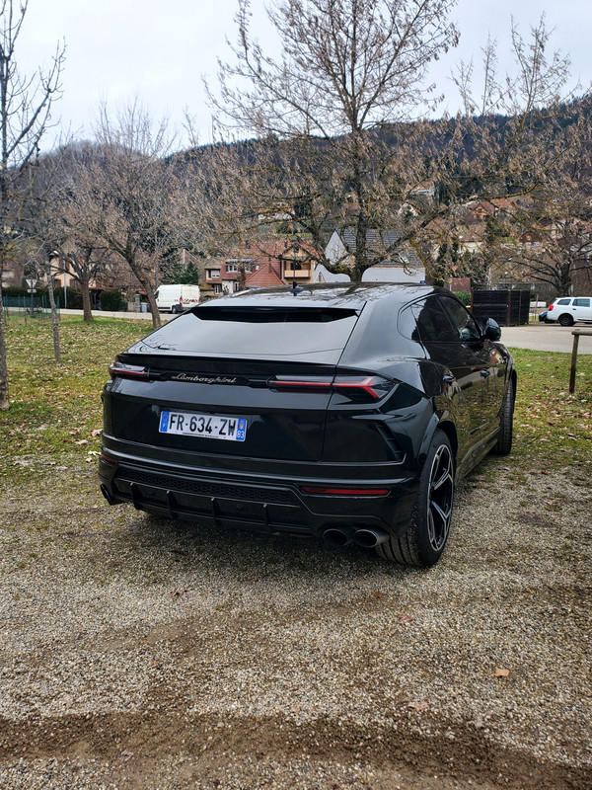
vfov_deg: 67.3
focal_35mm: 26
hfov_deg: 53.1
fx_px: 593
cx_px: 296
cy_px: 395
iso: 50
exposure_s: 1/132
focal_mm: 4.3
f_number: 2.4
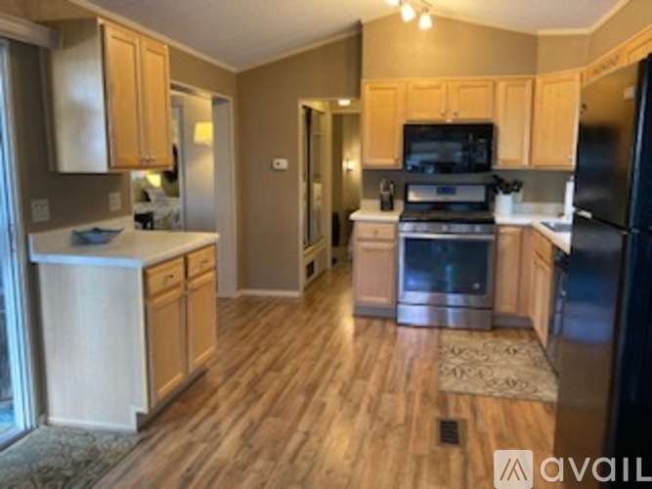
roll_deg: -1.5
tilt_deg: -7.9
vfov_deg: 49.7
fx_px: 527
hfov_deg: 63.5
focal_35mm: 28
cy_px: 244
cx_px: 326
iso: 125
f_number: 1.8
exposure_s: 1/60
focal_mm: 3.99
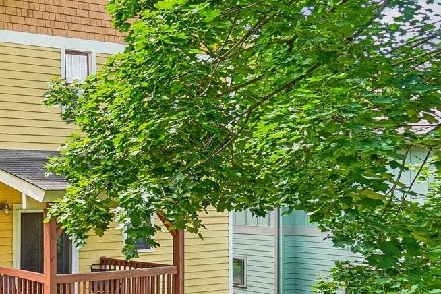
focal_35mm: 47
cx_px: -195
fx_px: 576
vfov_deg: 28.4
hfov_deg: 29.1
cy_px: 203
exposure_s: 1/50
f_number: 8
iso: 100
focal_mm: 10
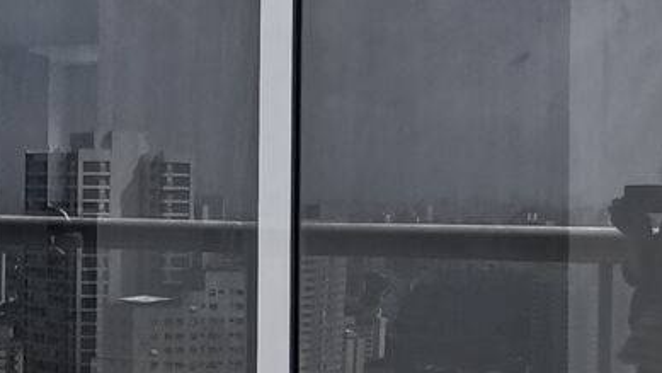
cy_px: 158
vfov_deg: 14.1
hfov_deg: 18.1
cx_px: -611
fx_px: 1510
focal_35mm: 86
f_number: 2.2
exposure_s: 1/390
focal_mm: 2.35
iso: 50
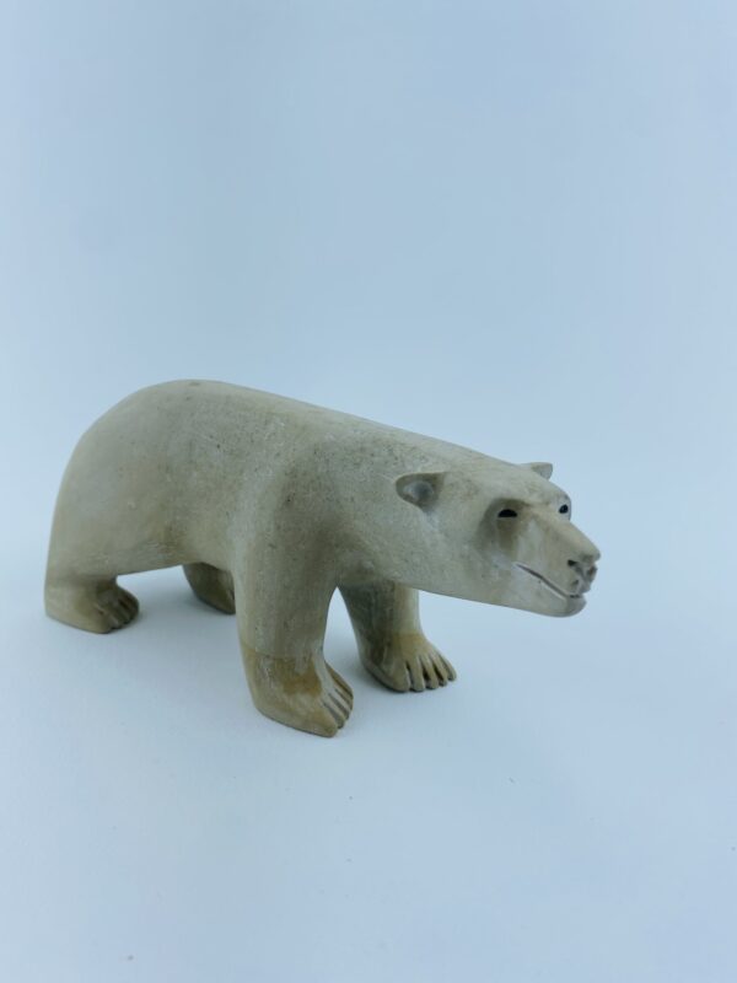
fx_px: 738
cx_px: 368
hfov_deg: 53.1
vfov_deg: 67.3
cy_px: 492
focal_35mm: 26
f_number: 1.8
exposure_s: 1/898
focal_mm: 4.25
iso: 32
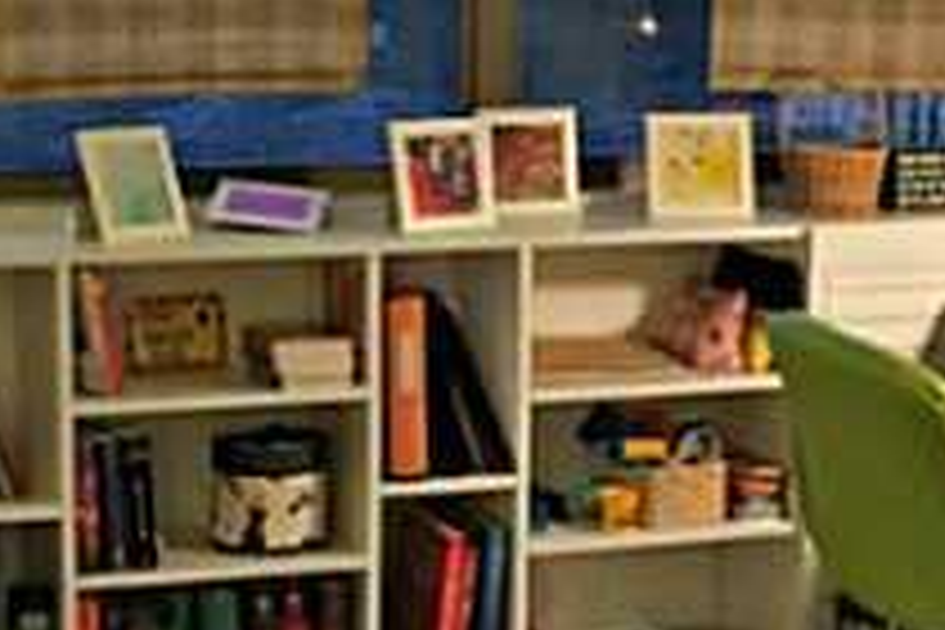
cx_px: 554
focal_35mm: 119
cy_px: 477
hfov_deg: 17.2
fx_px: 3124
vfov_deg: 11.5
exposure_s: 1/30
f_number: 2.2
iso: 250
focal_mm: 4.12
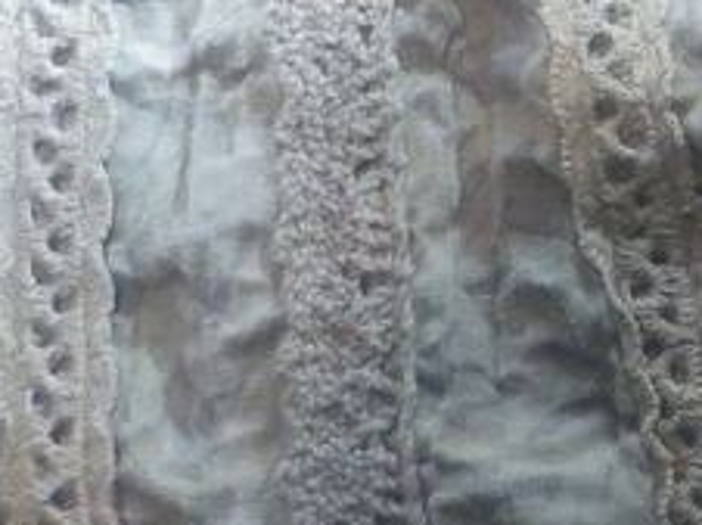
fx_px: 2694
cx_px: 1447
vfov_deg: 10.9
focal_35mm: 133
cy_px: -103
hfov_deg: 12.8
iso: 280
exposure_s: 1/30
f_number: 3.3
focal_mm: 4.1
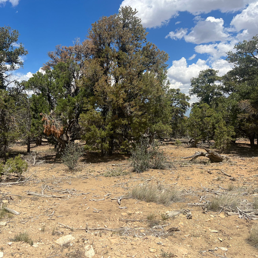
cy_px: 129
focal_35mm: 31
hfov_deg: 52.2
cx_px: 106
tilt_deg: -2.3
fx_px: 261
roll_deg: +0.3
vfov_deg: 52.5
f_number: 1.5
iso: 50
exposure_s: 1/5587
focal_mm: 5.7
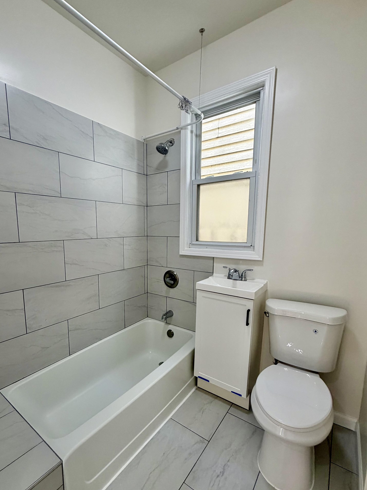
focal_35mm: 17
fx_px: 240
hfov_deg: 74.1
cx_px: 152
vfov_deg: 90.8
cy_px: 265
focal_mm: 2.22
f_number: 2.2
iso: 160
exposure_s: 1/120
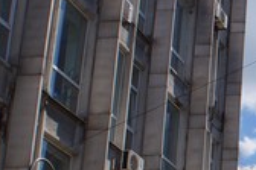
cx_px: 349
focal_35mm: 125
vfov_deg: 10.8
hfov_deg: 15.5
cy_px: 196
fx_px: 889
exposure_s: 1/1250
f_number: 5
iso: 100
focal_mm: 20
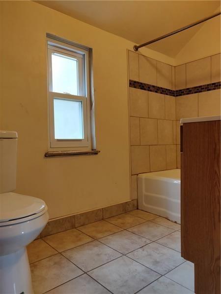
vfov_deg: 69.4
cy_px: 147
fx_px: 213
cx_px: 110
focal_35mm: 25
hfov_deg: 54.9
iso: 160
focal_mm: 4.25
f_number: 1.7
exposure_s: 1/33
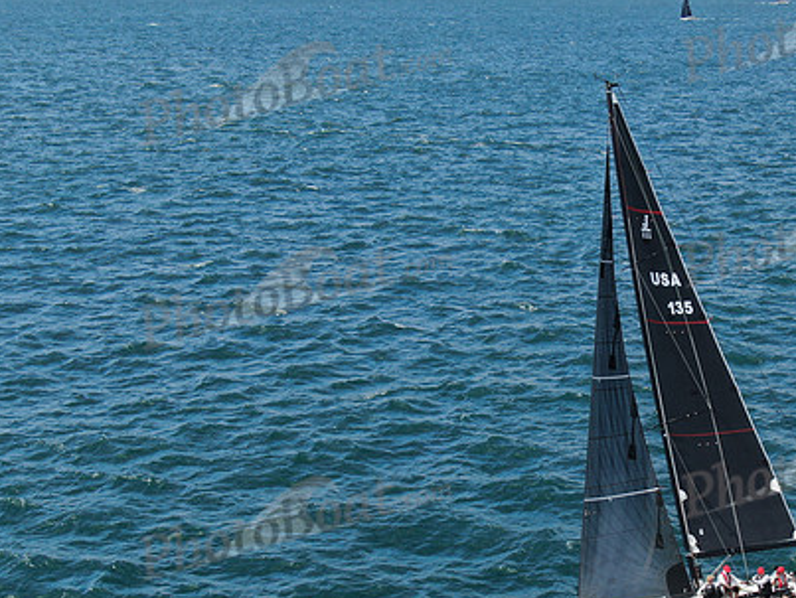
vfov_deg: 21.3
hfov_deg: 27.8
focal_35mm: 69
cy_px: 376
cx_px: 569
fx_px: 1588
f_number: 3.8
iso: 100
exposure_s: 1/640
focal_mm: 8.6
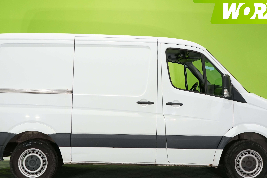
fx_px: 386
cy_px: 93
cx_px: 134
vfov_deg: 26.0
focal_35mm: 52
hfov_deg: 38.2
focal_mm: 34
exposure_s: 1/30
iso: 1000
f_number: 5.6
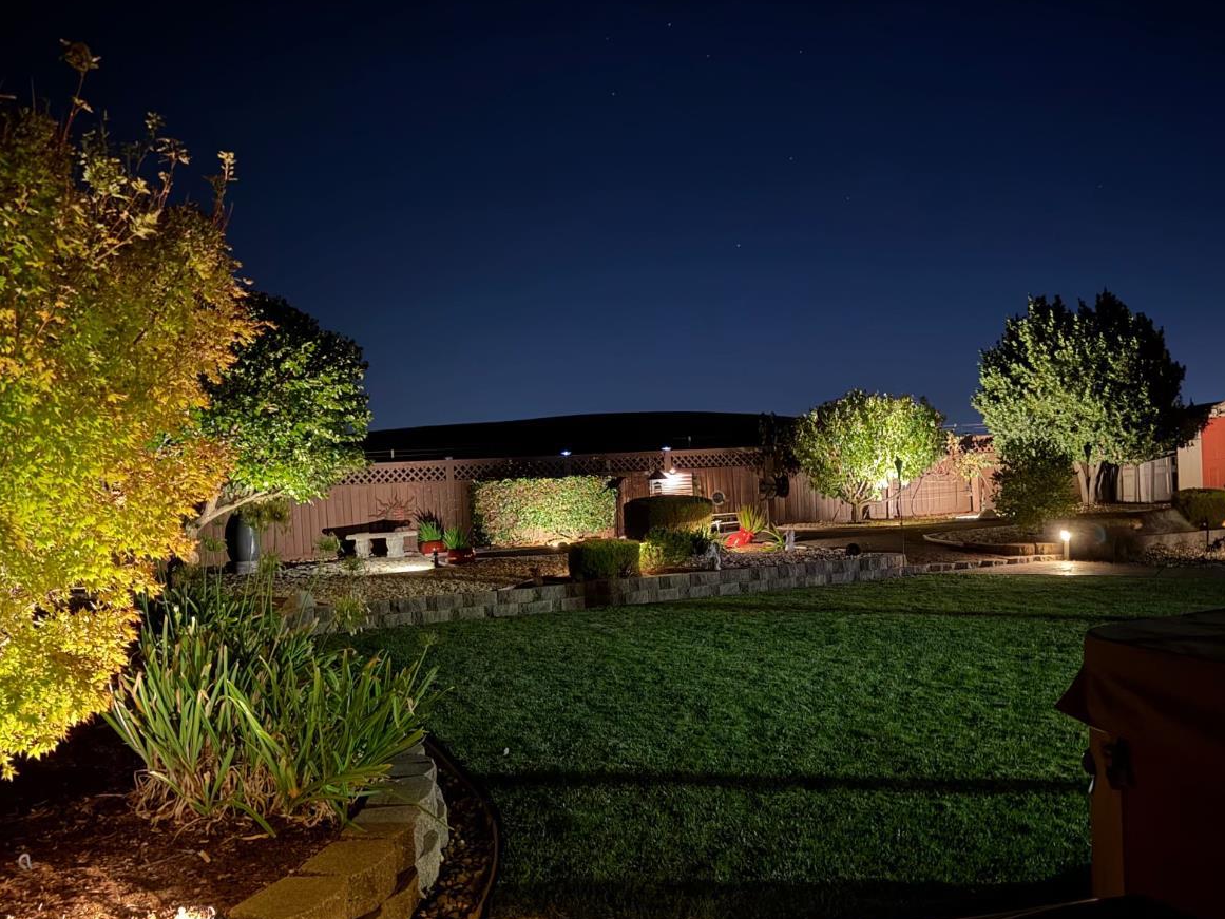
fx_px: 1097
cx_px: 604
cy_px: 530
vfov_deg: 45.3
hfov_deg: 58.3
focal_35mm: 31
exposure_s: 1/9
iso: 2500
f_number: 1.78
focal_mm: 6.76
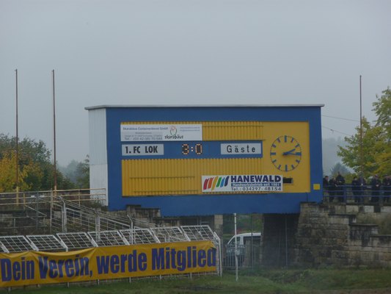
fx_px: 2248
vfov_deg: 7.5
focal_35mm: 199
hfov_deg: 9.9
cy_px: 147
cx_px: 196
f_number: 4.8
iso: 100
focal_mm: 34.2
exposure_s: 1/200
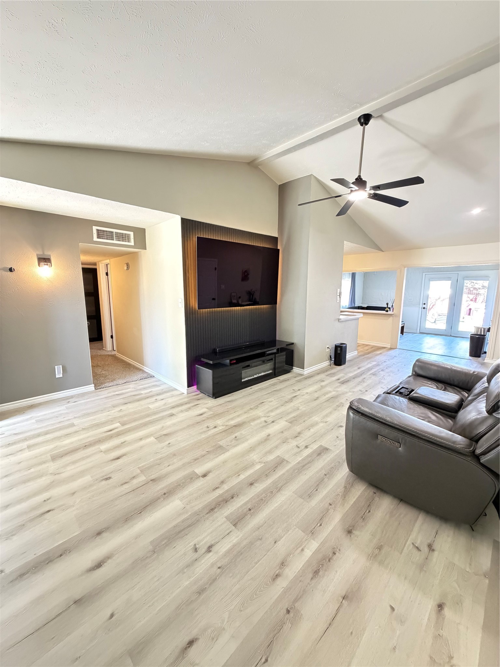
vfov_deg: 102.1
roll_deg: -0.3
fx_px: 270
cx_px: 250
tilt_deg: -9.5
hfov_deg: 85.7
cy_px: 334
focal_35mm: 14
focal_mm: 2.22
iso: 1000
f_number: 2.2
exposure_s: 1/40
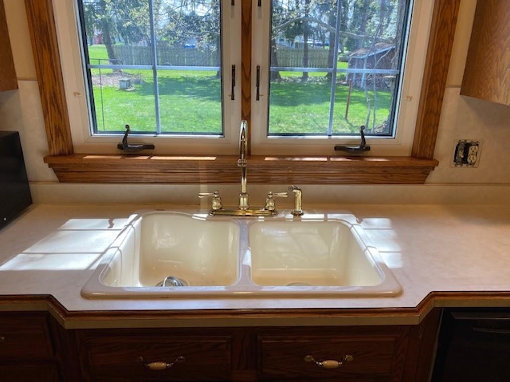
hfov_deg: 67.3
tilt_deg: -19.8
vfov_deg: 53.1
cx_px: 255
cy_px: 191
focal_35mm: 26
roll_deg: -0.8
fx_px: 383
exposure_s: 1/163
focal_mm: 4.25
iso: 32
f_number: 1.8
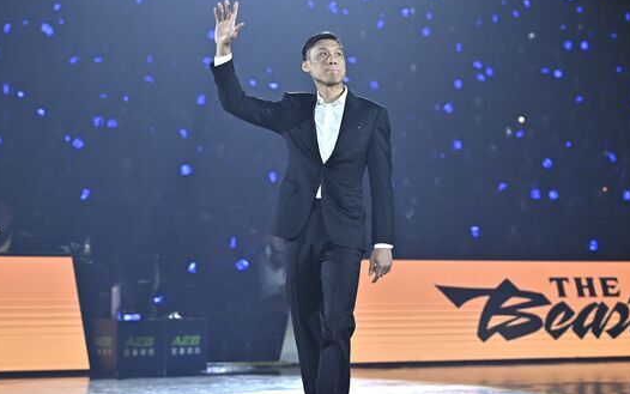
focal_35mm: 113
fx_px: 1941
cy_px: 226
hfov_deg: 18.4
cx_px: 344
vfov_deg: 11.6
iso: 1000
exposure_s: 1/400
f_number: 4
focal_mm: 97
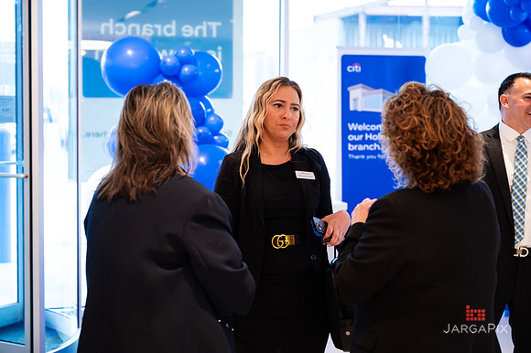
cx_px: 256
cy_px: 170
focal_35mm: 62
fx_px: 919
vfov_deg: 21.8
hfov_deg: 32.2
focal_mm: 60
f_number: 3.2
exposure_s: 1/200
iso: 1000
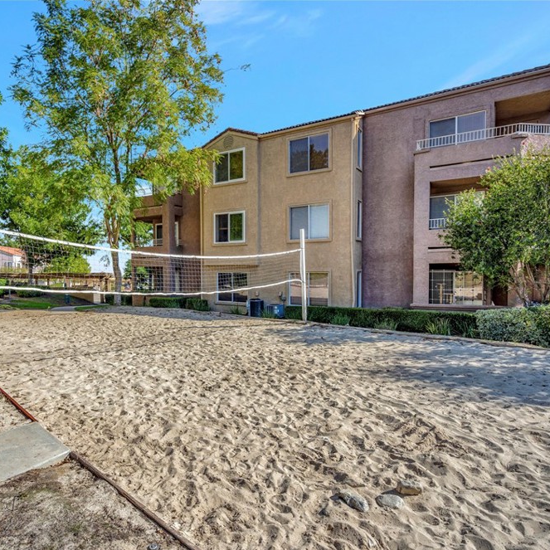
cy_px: 282
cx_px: 210
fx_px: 377
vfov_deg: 72.1
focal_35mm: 21
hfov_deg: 71.1
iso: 80
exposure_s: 1/400
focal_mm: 16
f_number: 5.6
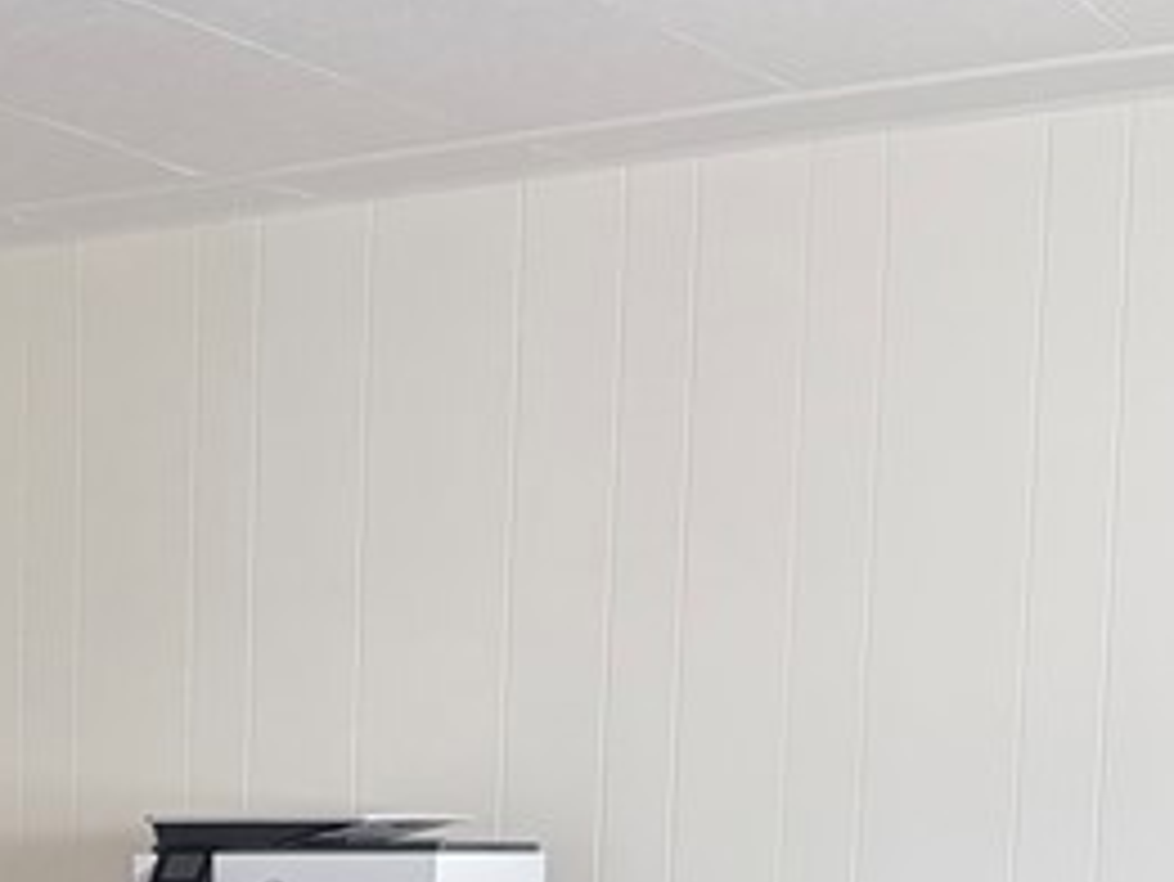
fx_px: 3189
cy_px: 1242
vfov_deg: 14.8
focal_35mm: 94
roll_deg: -0.3
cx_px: -130
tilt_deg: -8.0
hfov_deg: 19.9
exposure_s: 1/60
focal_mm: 6.76
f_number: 1.78
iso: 500
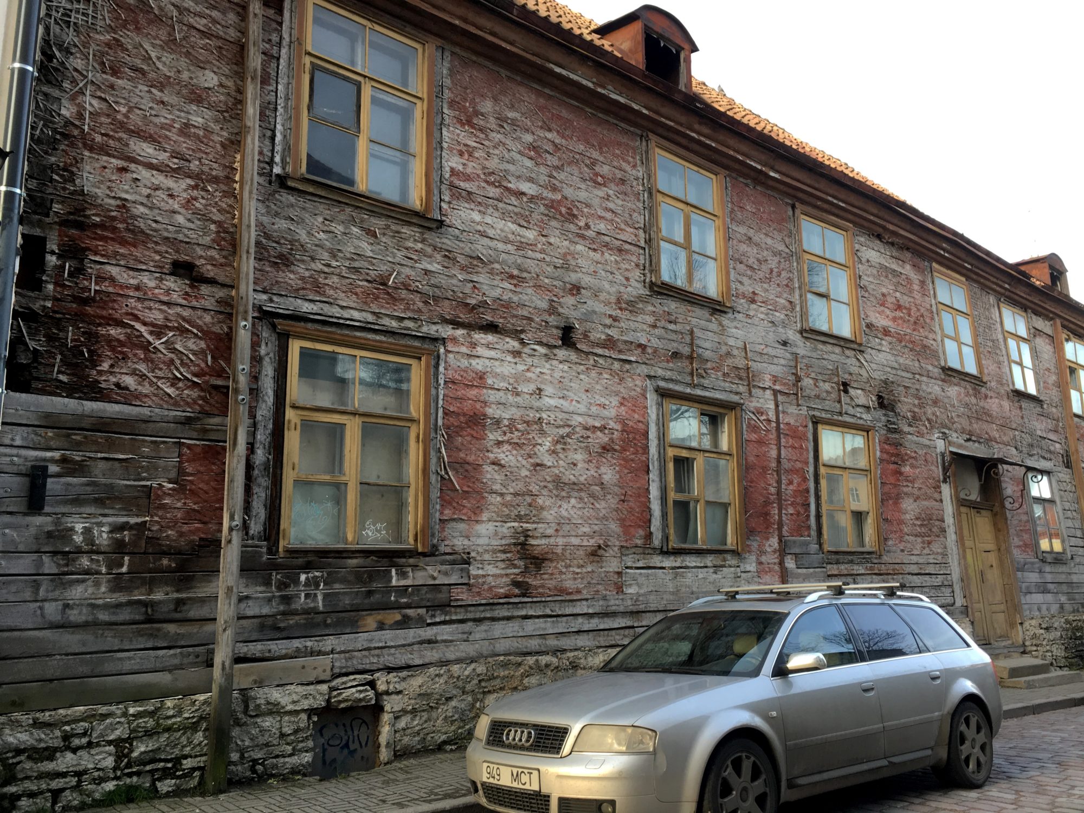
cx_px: 542
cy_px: 406
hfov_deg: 61.7
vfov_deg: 48.2
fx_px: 908
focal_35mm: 29
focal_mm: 4.15
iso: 40
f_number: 2.2
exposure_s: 1/100
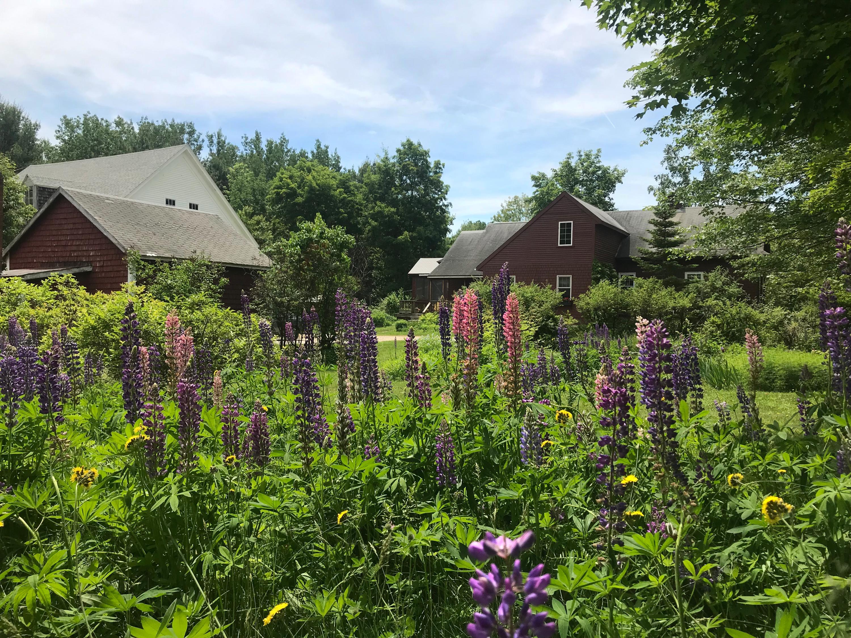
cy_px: 319
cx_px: 426
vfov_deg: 49.7
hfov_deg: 63.4
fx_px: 688
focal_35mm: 28
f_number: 1.8
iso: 20
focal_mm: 3.99
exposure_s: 1/2907
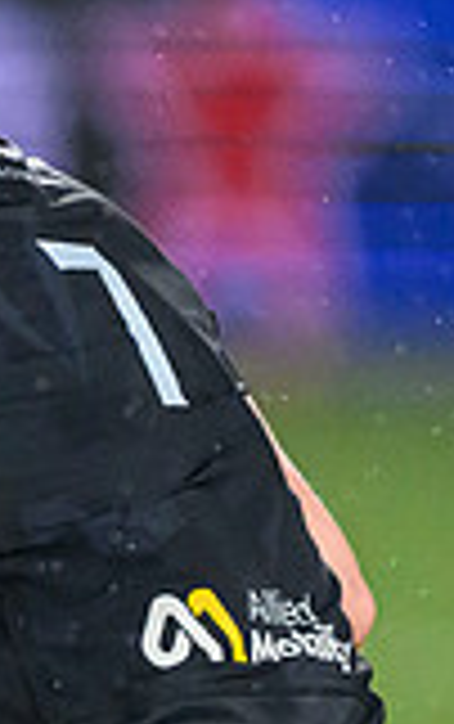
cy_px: 861
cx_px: -1053
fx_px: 52302
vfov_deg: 0.8
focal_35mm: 2649
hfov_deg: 0.5
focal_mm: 400
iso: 5000
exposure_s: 1/2500
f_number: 3.2
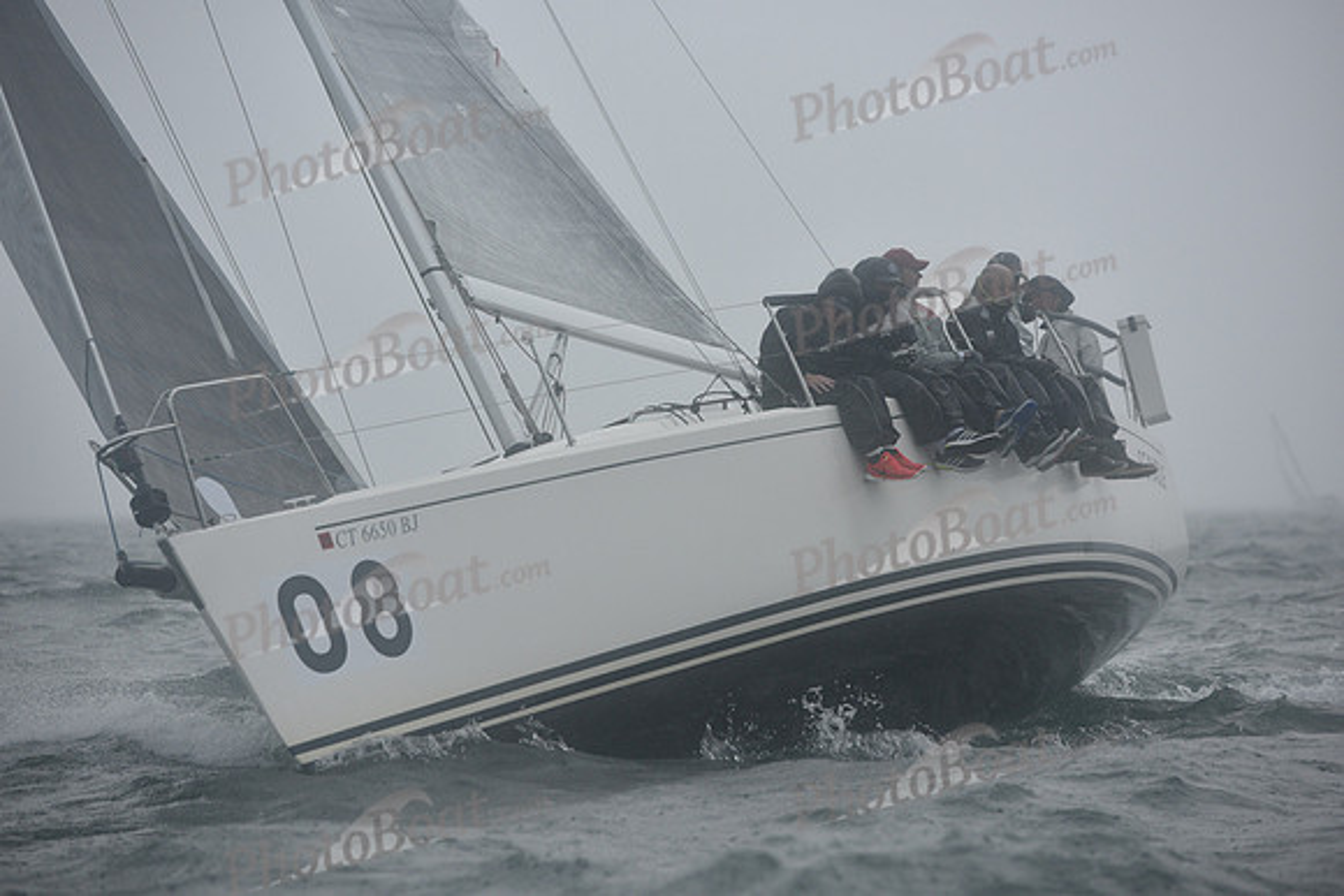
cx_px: 672
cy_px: 448
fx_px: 6348
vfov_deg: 8.1
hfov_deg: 12.1
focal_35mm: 170
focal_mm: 170
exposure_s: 1/640
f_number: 4.5
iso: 400
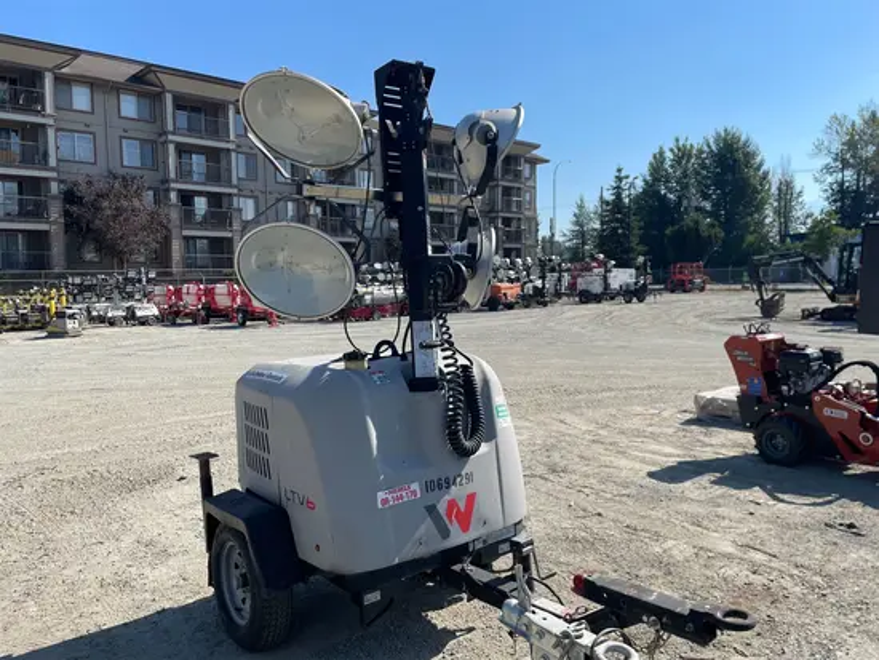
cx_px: 440
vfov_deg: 53.1
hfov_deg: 67.3
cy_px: 330
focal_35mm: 26
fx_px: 661
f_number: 1.6
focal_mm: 4.2
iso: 50
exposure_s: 1/4651
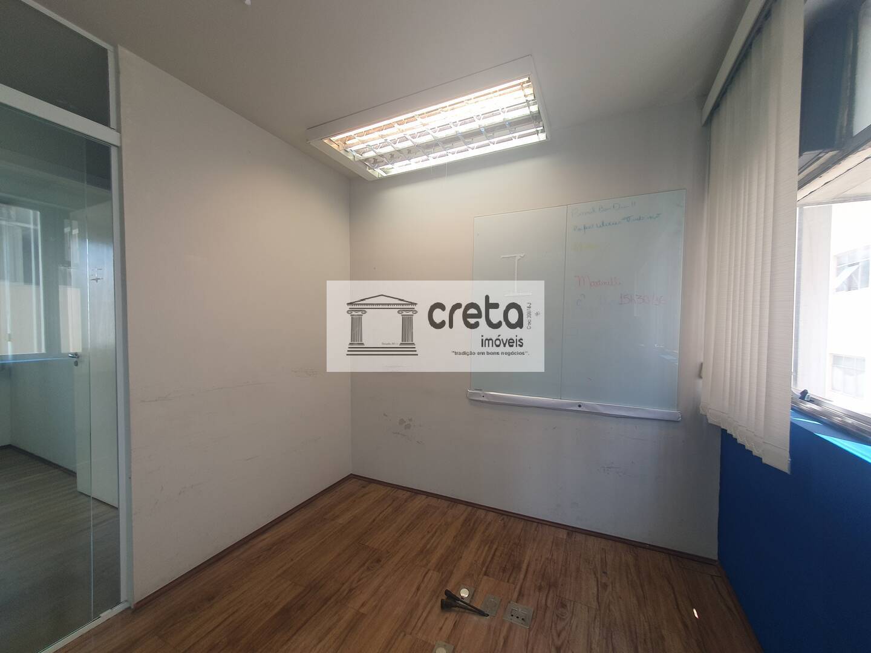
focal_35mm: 13
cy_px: 326
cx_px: 436
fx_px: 327
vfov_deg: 89.9
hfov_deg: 106.2
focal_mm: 1.8
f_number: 2.2
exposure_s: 1/60
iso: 50
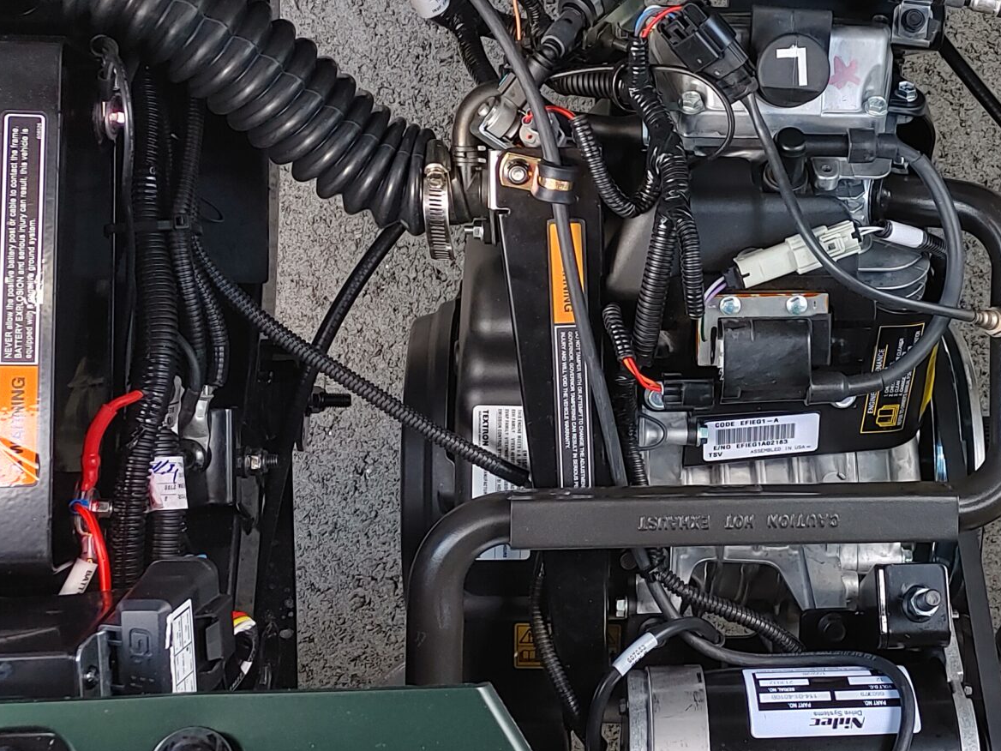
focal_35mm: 57
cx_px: 800
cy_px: 287
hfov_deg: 32.8
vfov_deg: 25.6
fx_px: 1648
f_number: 1.8
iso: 150
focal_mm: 4.81
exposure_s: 1/120
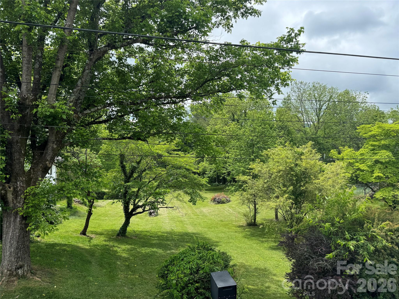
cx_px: 200
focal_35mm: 24
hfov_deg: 71.6
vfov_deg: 56.8
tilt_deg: -1.4
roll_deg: -1.7
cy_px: 150
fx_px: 277
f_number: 1.78
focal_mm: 6.76
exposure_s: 1/2604
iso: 80
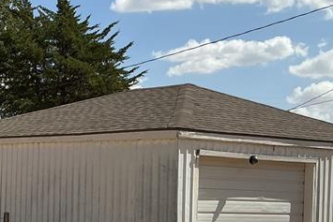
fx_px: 805
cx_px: -94
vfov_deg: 15.6
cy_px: 168
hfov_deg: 21.3
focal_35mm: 87
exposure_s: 1/2538
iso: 25
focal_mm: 3
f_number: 1.8
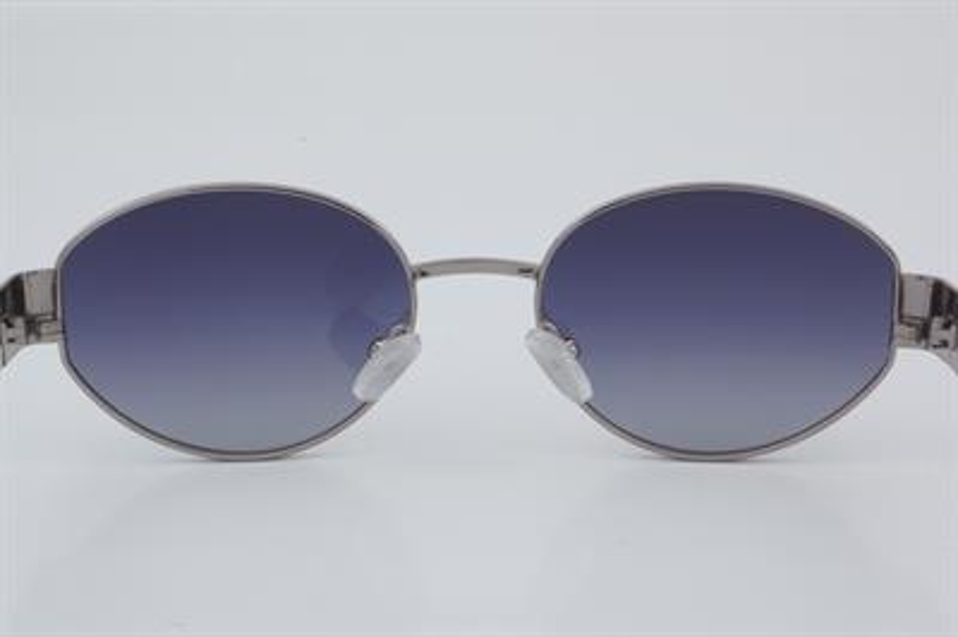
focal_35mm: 82
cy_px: 318
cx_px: 479
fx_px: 2194
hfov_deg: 24.6
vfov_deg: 16.5
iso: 100
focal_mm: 55
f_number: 32
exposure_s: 1/3
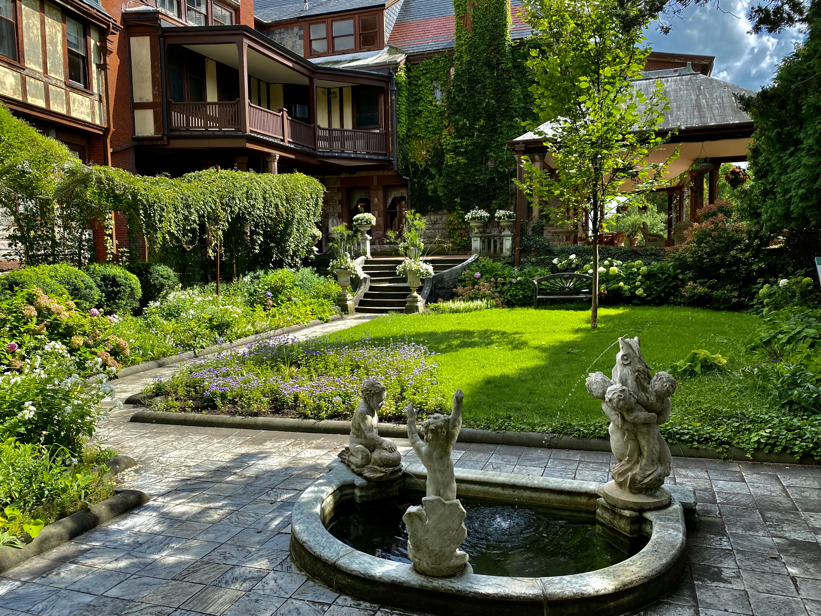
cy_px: 308
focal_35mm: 26
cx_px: 410
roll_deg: +1.2
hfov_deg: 67.3
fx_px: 617
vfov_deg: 53.1
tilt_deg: -4.9
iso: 32
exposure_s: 1/2268
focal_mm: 4.25
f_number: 1.8
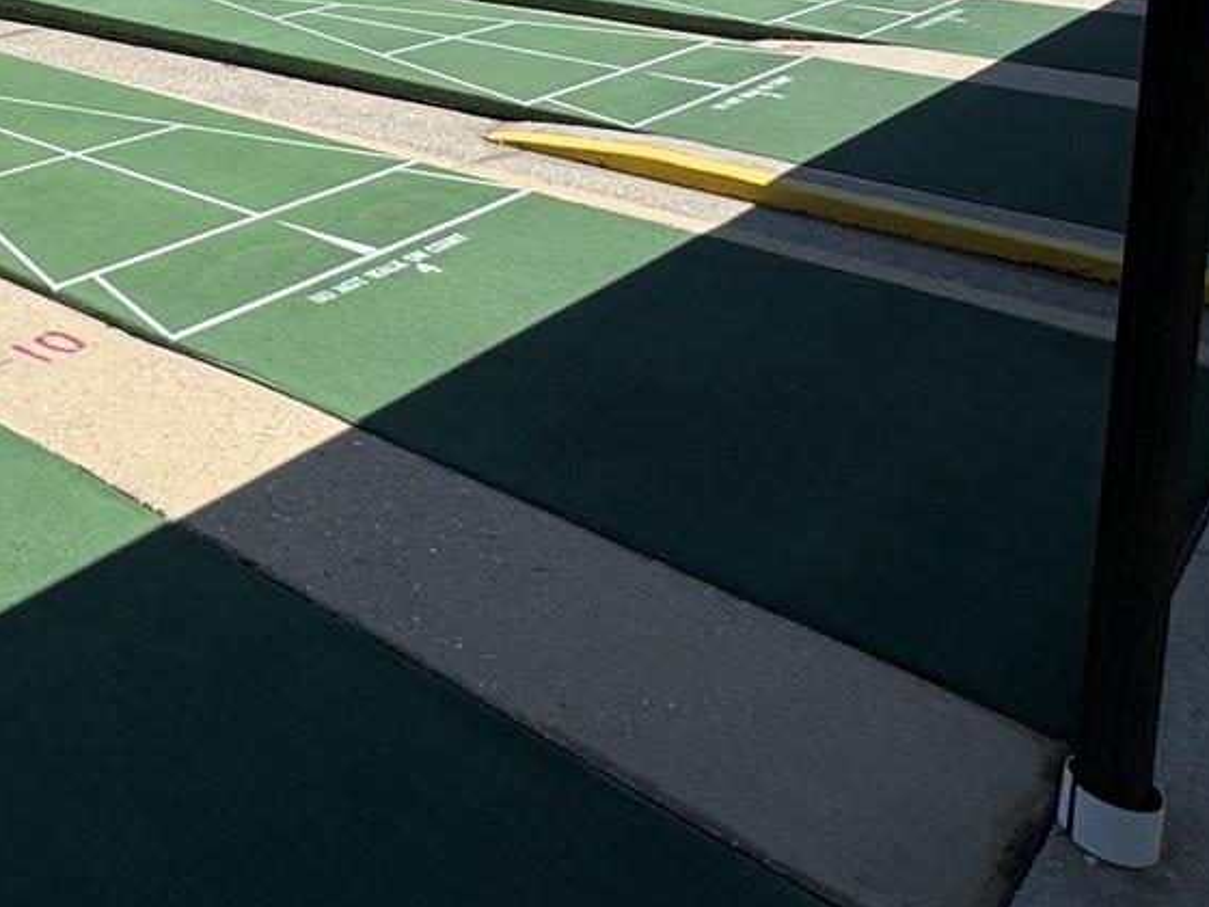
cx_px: 65
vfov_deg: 31.6
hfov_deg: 42.0
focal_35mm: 40
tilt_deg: -6.9
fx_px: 1397
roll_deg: -0.1
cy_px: -108
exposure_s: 1/3906
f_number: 2.2
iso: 50
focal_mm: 2.22
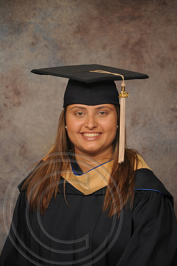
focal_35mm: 150
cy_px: 133
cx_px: 88
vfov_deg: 13.7
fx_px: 1109
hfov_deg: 9.1
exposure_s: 1/60
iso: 200
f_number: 5.6
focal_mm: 100
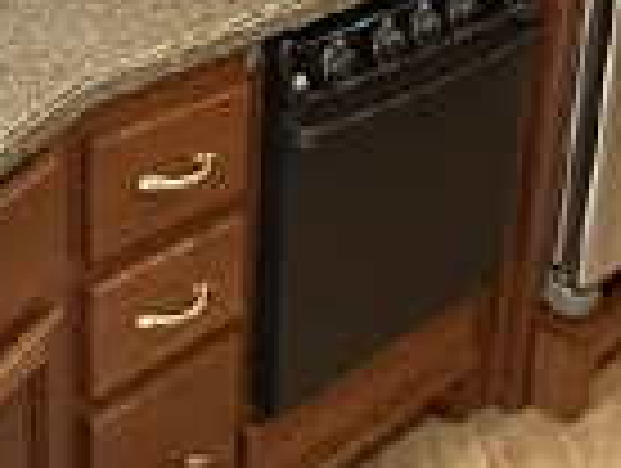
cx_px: 158
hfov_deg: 23.8
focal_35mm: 81
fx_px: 1456
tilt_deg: -19.5
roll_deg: -1.9
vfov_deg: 17.6
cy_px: -45
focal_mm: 2.22
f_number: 2.2
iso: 1000
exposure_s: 1/60
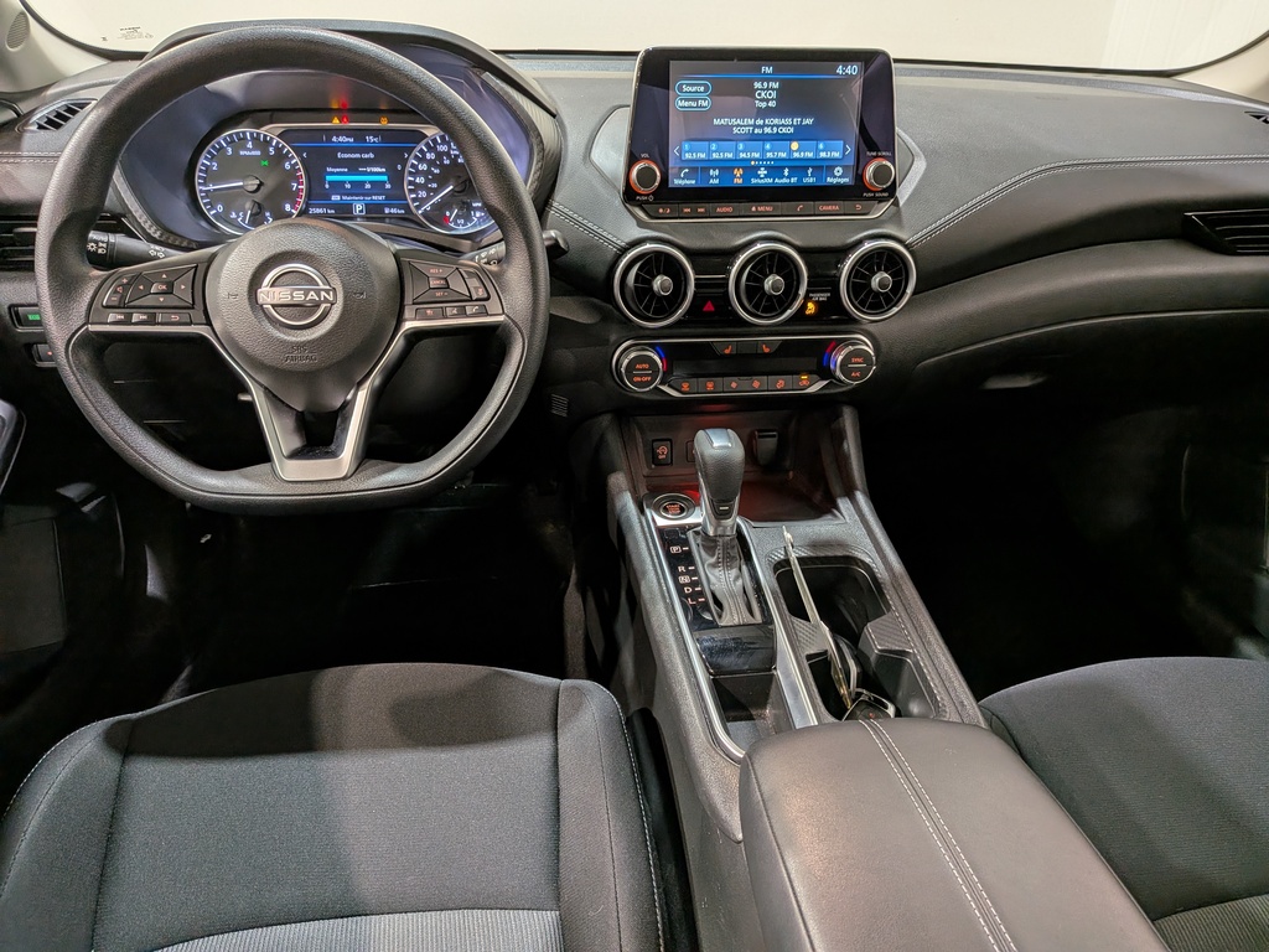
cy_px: 476
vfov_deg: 56.8
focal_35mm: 24
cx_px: 634
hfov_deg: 71.6
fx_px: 880
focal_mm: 4.53
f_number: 1.7
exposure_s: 1/60
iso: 122
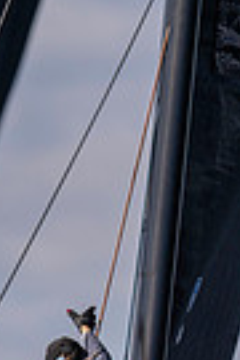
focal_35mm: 1337
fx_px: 13369
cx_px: 61
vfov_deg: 1.5
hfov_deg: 1.0
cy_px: 595
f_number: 4.5
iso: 200
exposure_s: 1/3200
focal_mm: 400
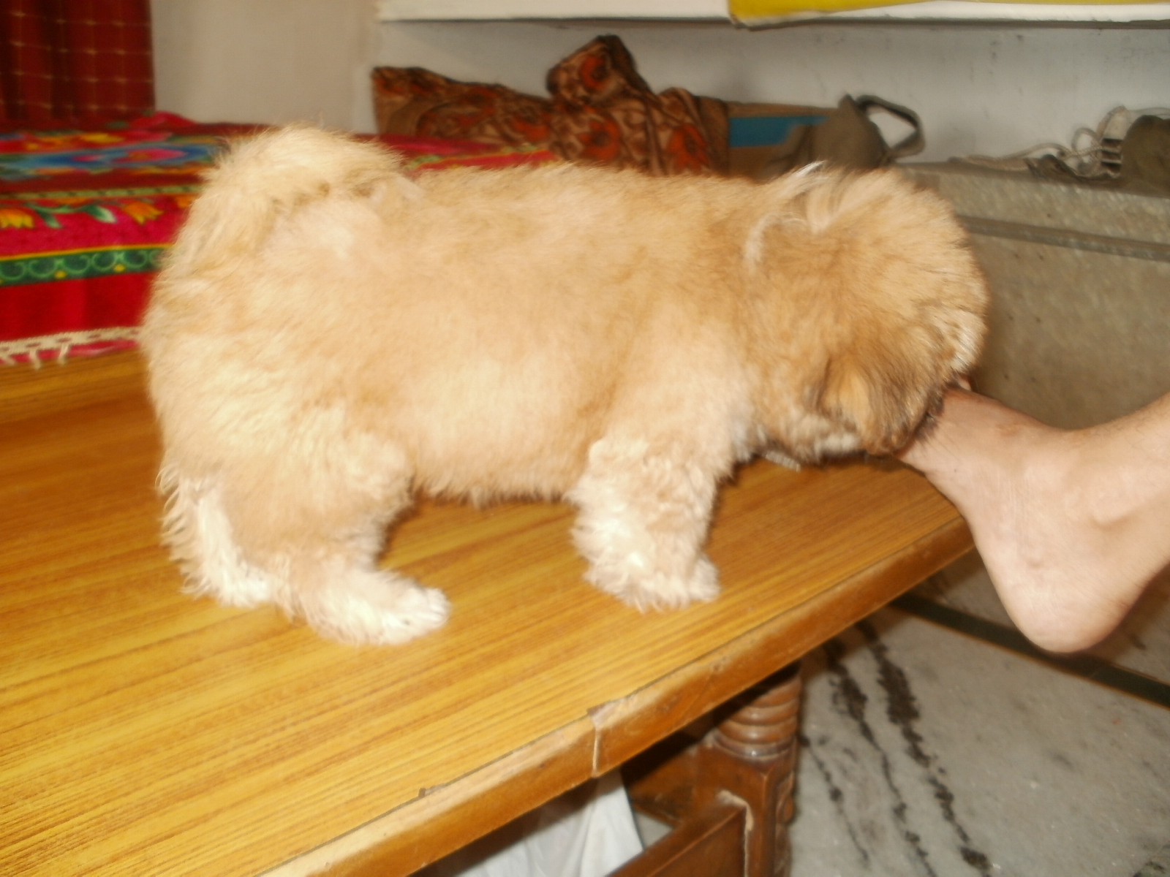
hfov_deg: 51.4
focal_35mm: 36
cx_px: 585
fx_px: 1217
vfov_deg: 39.7
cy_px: 438
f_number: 3.5
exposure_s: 1/30
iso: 125
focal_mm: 6.3
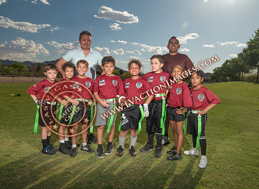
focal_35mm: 27
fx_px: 197
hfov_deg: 66.6
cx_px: 130
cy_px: 90
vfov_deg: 51.0
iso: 100
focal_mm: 24
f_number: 8
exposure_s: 1/200
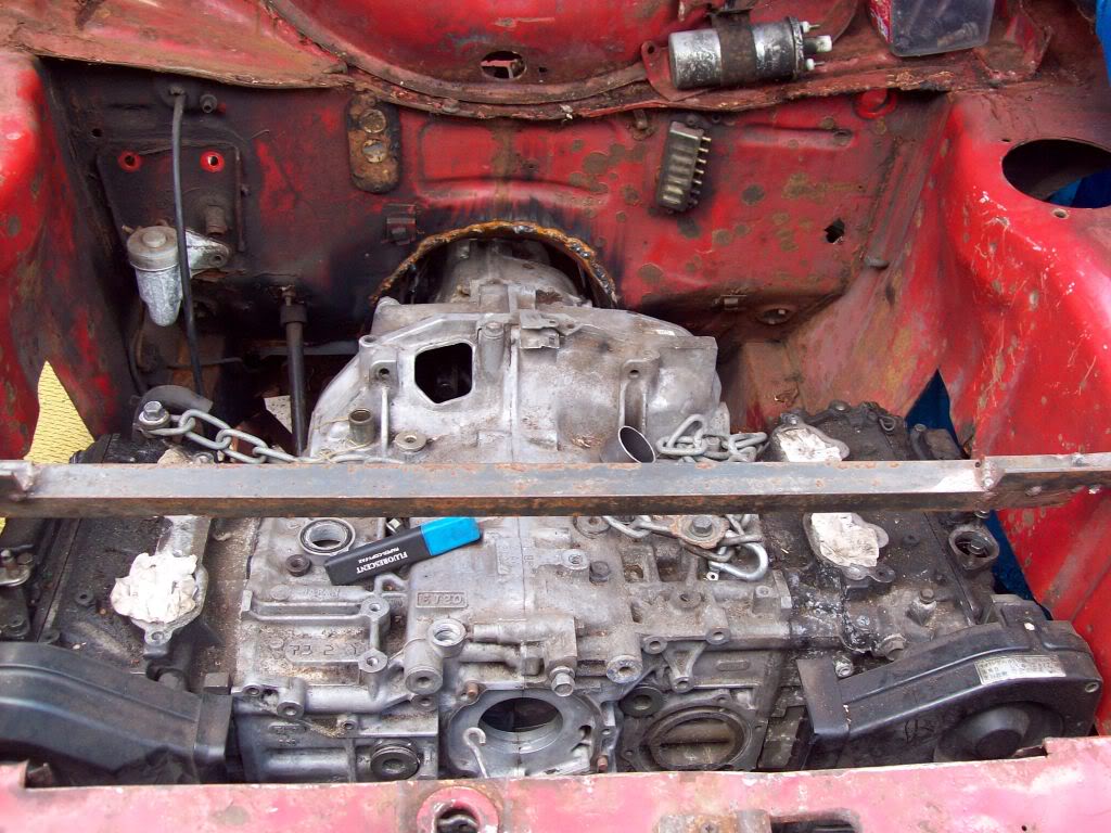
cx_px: 556
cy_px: 416
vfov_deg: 39.7
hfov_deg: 51.4
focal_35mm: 36
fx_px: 1155
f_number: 2.7
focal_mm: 6
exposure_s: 1/64
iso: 80
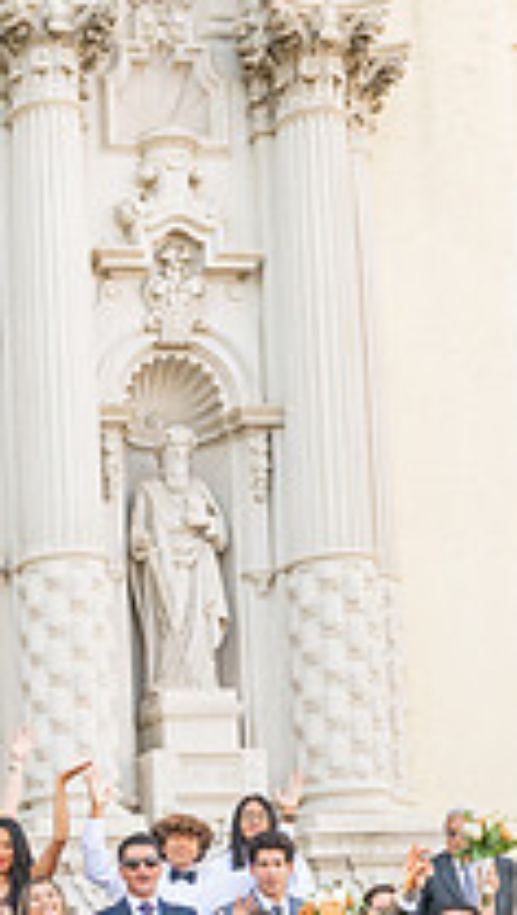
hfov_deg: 14.1
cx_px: -315
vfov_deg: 25.4
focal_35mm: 79
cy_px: 929
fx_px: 1920
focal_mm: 24
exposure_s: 1/200
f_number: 5.6
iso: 400
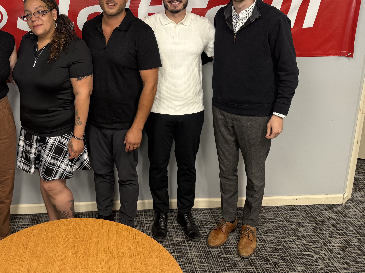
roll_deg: +0.2
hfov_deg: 50.4
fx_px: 380
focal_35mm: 36
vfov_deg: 38.7
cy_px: 72
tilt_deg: -14.7
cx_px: 122
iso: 160
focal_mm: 6.76
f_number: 1.78
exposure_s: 1/60
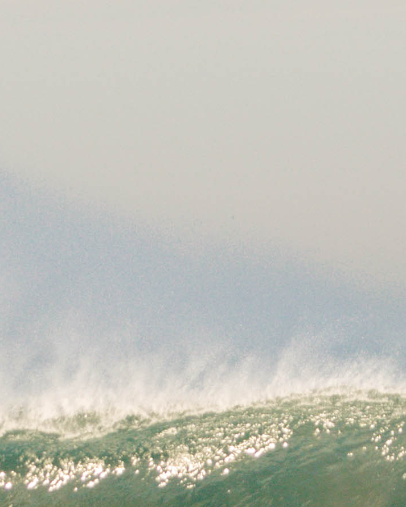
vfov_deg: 1.4
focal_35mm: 1389
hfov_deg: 1.1
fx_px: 20874
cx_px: 237
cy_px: 383
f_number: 5.6
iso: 100
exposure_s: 1/500
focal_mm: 150
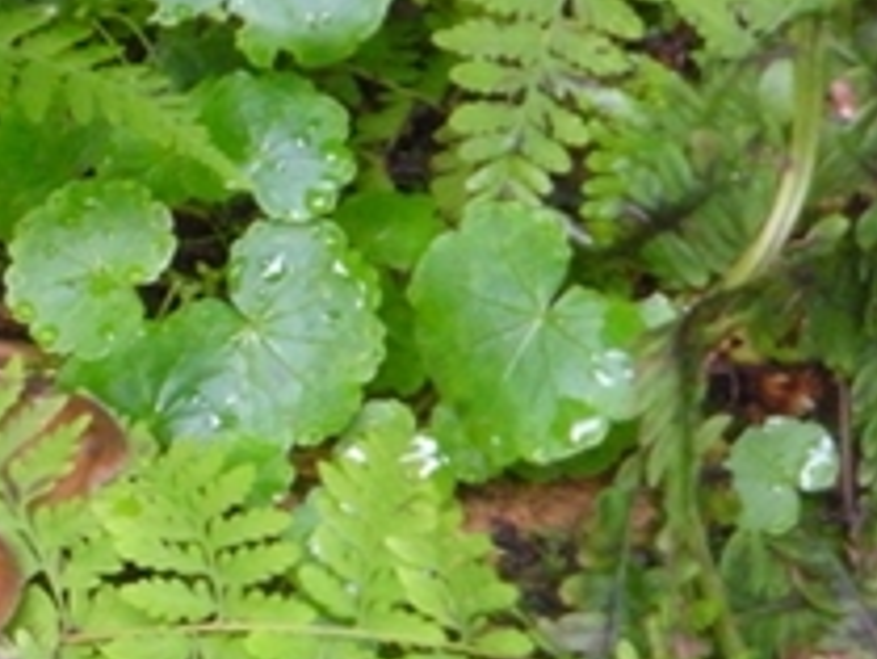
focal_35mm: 356
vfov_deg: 4.2
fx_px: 9024
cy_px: 565
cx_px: -101
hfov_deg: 5.5
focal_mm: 26
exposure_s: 1/133
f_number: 5.4
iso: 1197
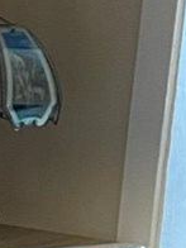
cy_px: 444
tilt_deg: -16.9
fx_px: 1462
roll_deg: +2.0
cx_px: -509
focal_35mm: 204
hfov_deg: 6.2
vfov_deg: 9.3
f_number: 1.6
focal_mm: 4.2
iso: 800
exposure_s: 1/30
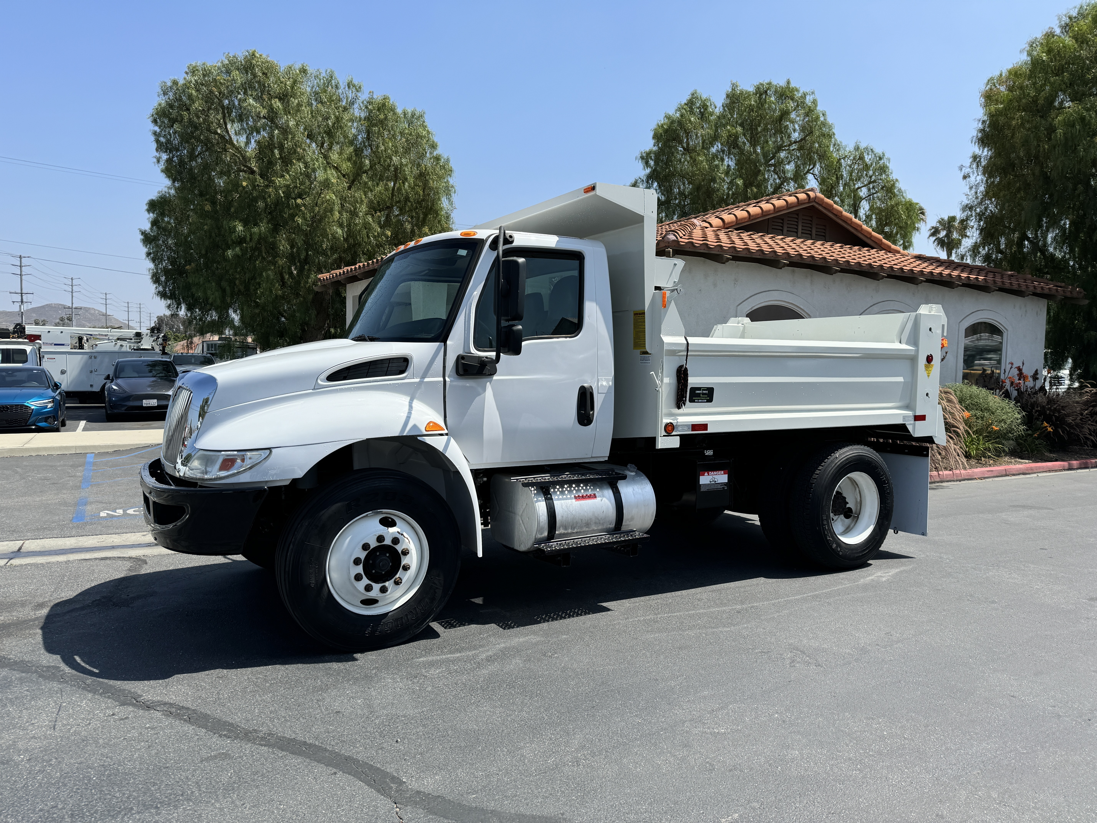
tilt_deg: -4.1
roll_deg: -1.3
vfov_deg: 56.8
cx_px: 548
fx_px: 761
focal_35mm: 24
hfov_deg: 71.6
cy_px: 412
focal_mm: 6.76
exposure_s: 1/4310
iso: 80
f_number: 1.78
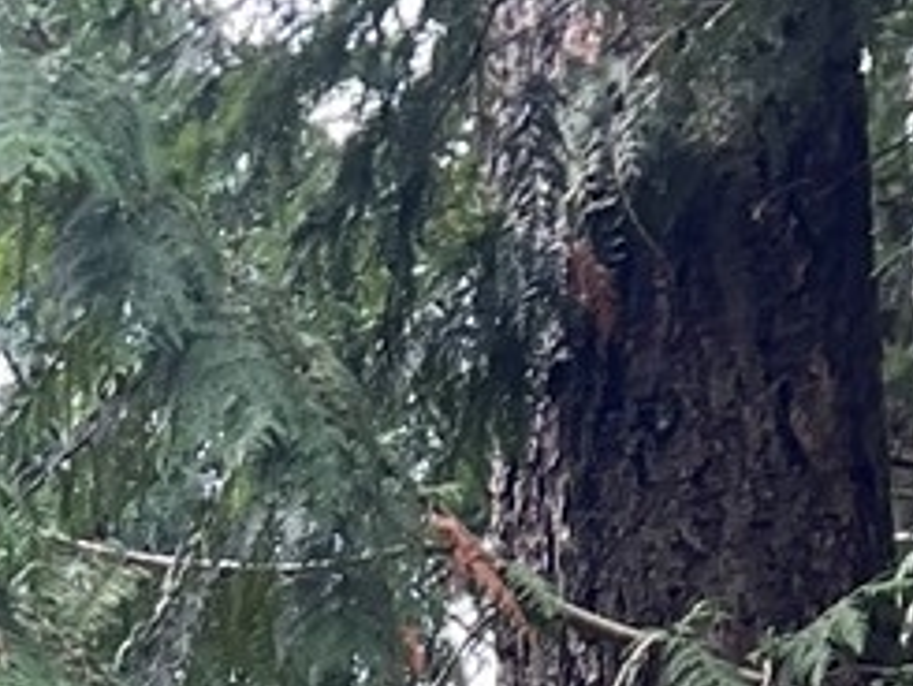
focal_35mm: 170
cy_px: 2789
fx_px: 4486
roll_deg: +1.6
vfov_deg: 6.8
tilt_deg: +0.4
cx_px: 522
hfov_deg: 11.6
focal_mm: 5.7
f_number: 1.5
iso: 100
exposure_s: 1/121
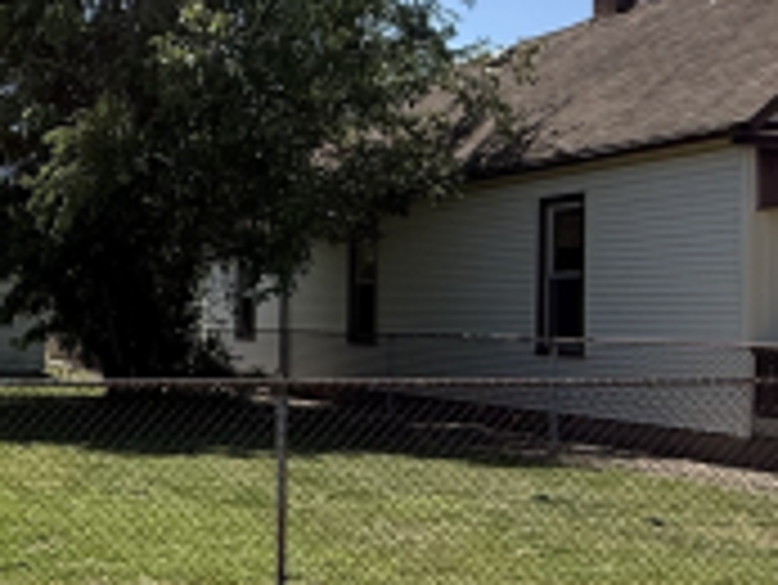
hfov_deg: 28.5
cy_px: 338
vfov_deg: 27.0
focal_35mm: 54
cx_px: -259
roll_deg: +0.3
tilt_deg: -0.4
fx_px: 1215
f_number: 2.2
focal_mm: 2.22
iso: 50
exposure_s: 1/1285
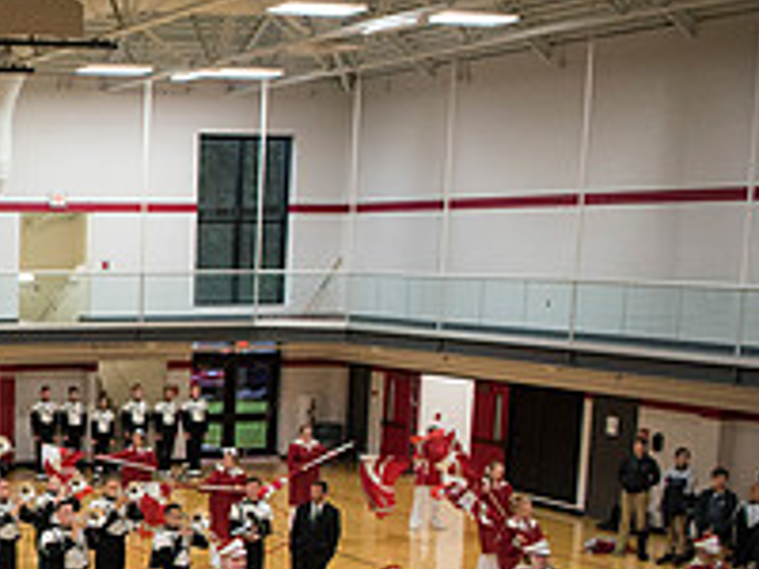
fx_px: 1469
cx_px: -288
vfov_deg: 21.5
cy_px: 499
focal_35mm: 67
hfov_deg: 24.4
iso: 2000
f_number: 3.2
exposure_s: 1/500
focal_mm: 24
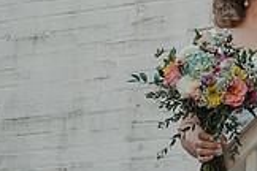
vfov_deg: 4.6
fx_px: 2120
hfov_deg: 6.8
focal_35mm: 297
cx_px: 452
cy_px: -58
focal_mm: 80
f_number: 3.5
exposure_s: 1/400
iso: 125
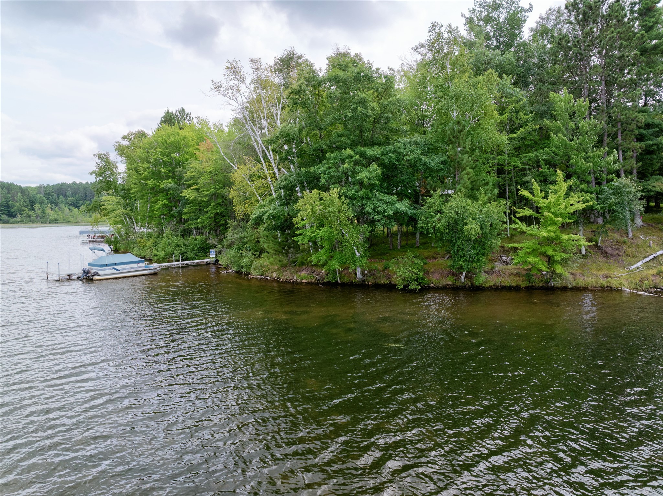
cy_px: 248
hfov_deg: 71.6
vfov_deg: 56.8
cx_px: 332
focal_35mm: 24
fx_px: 459
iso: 100
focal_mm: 12.29
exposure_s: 1/120
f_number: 5
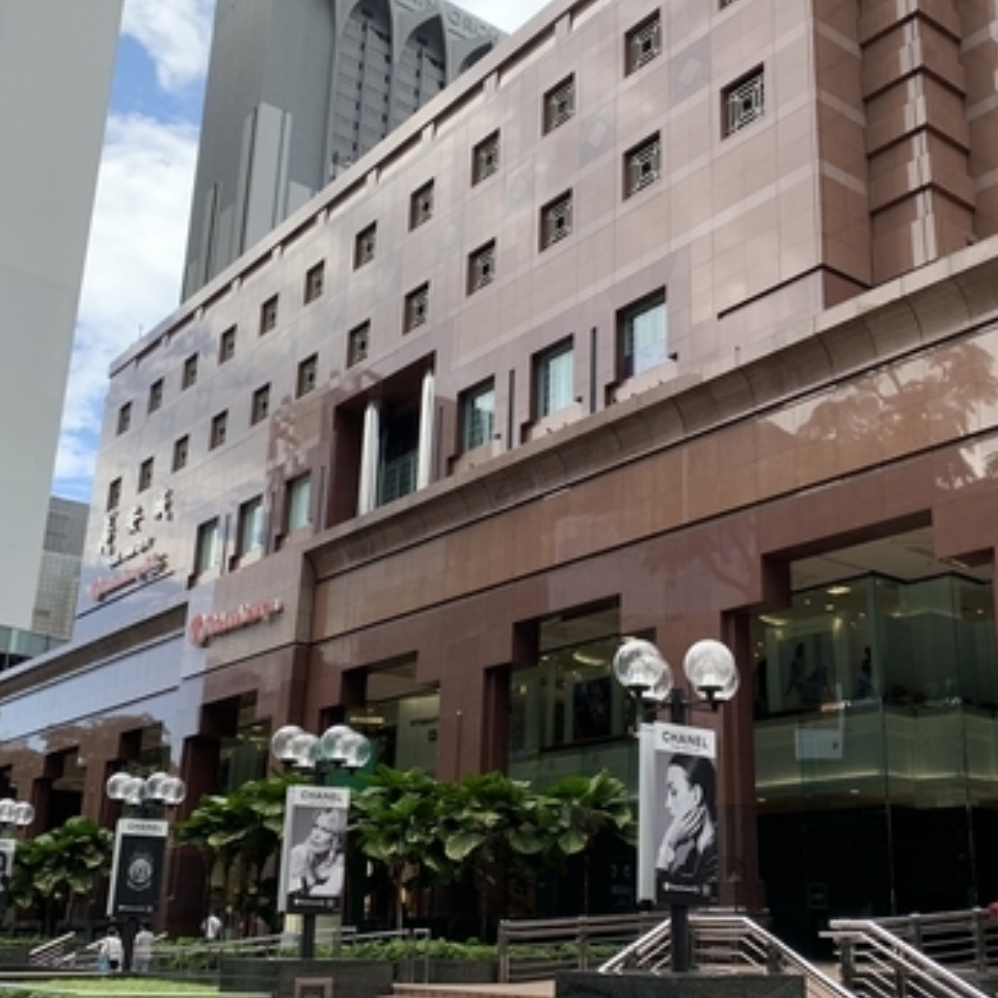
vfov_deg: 41.9
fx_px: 1305
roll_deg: -1.2
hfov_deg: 41.7
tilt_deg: +17.4
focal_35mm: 40
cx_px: 584
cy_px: 518
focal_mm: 4.25
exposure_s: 1/512
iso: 25
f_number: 1.8
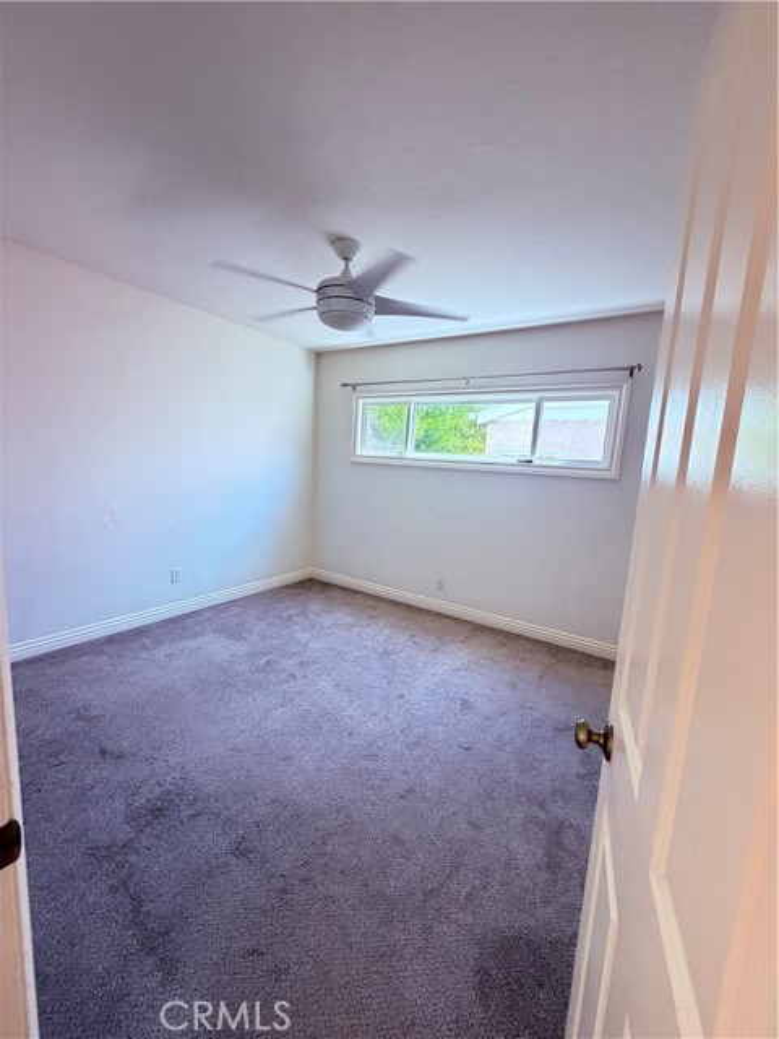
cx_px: 390
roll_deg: -2.4
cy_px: 520
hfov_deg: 85.7
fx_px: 420
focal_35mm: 14
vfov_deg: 102.1
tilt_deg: -8.7
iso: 320
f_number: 2.2
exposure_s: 1/92
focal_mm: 2.22
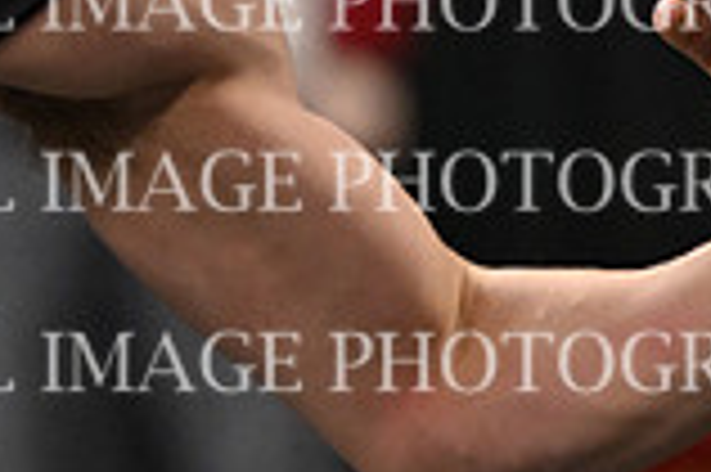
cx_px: 306
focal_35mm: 905
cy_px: -90
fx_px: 17855
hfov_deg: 2.3
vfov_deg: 1.5
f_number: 3.2
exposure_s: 1/1000
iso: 4000
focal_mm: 165
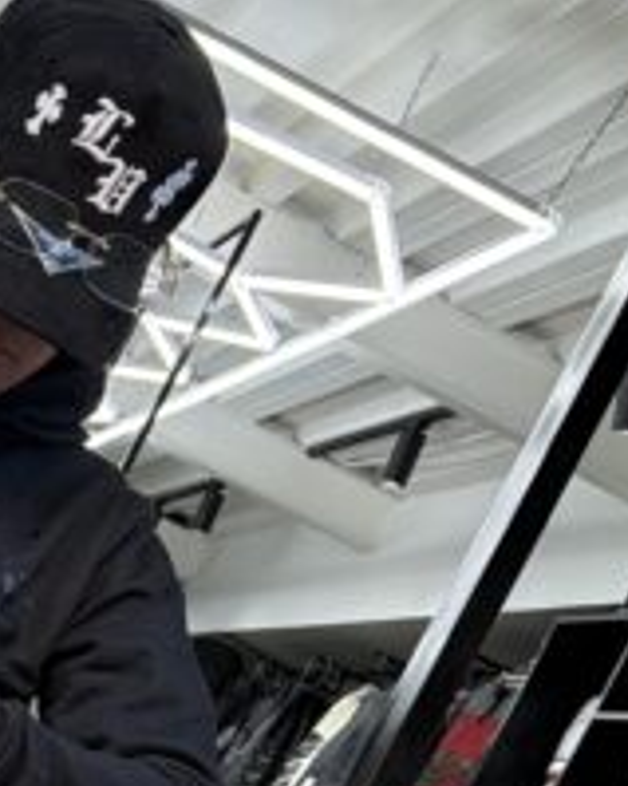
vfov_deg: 19.5
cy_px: 877
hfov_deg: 15.2
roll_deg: -26.5
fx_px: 2186
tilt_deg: -2.8
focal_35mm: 94
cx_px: -292
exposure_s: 1/203
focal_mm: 6.76
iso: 125
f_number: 1.78
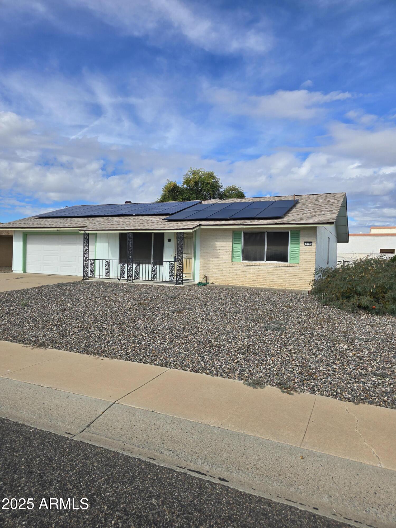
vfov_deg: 73.9
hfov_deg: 58.9
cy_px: 264
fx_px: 351
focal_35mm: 23
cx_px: 198
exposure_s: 1/955
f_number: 1.7
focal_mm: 6.3
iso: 12
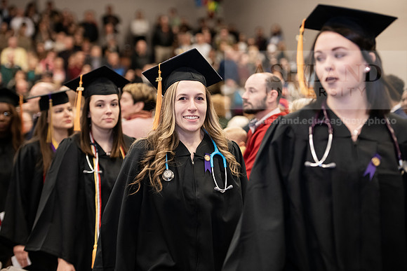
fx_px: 1131
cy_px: 136
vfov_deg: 13.7
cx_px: 204
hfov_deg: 20.4
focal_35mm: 100
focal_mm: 100
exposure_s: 1/200
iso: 2000
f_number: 3.2
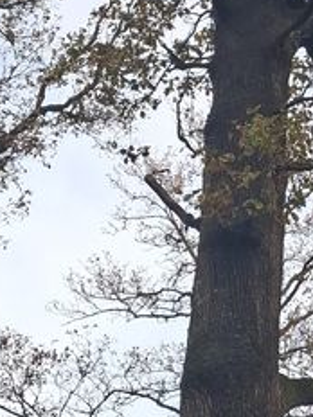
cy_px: 102
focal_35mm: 119
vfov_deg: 16.5
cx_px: 437
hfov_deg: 12.0
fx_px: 1435
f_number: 1.8
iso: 50
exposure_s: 1/593
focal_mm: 5.54
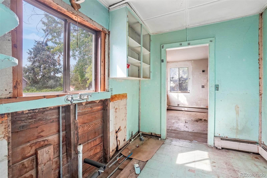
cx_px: 134
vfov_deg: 77.3
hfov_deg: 100.4
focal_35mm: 15
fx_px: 111
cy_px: 89
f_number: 8
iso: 400
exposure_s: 1/25
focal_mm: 10
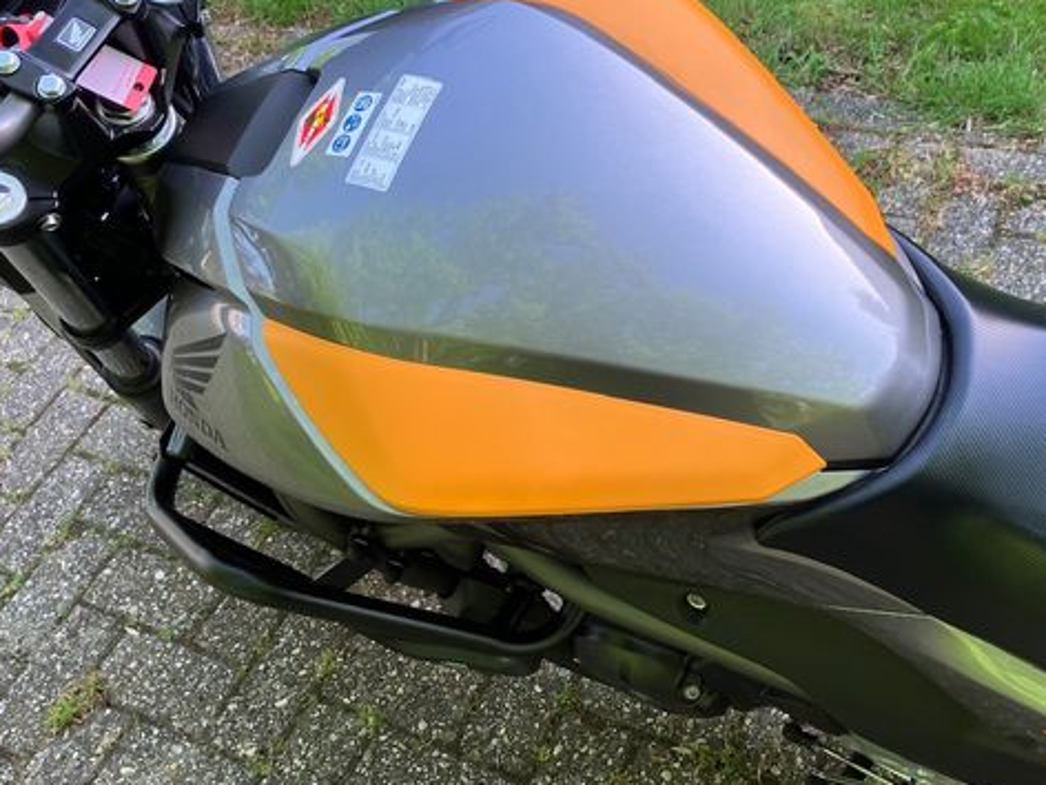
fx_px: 1148
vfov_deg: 37.5
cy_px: 302
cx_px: 616
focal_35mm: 38
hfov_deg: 48.7
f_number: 1.8
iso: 40
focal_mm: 3.99
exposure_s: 1/121
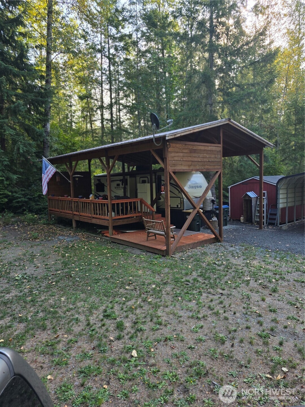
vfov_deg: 73.9
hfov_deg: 58.9
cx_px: 152
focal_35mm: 23
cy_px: 204
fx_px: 270
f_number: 1.7
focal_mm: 6.3
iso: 16
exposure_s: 1/120
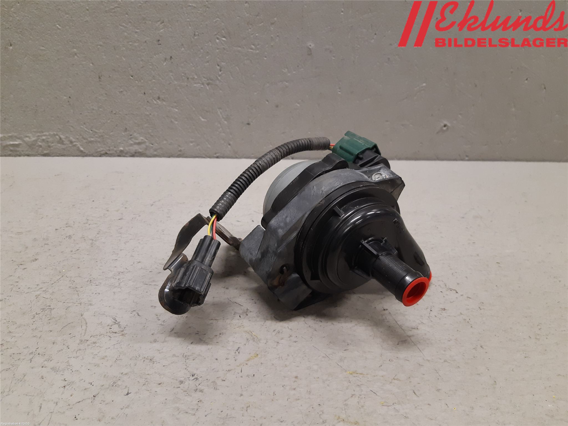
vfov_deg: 53.1
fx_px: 427
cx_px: 284
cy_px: 213
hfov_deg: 67.3
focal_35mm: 26
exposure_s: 1/50
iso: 160
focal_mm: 3.93
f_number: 1.7
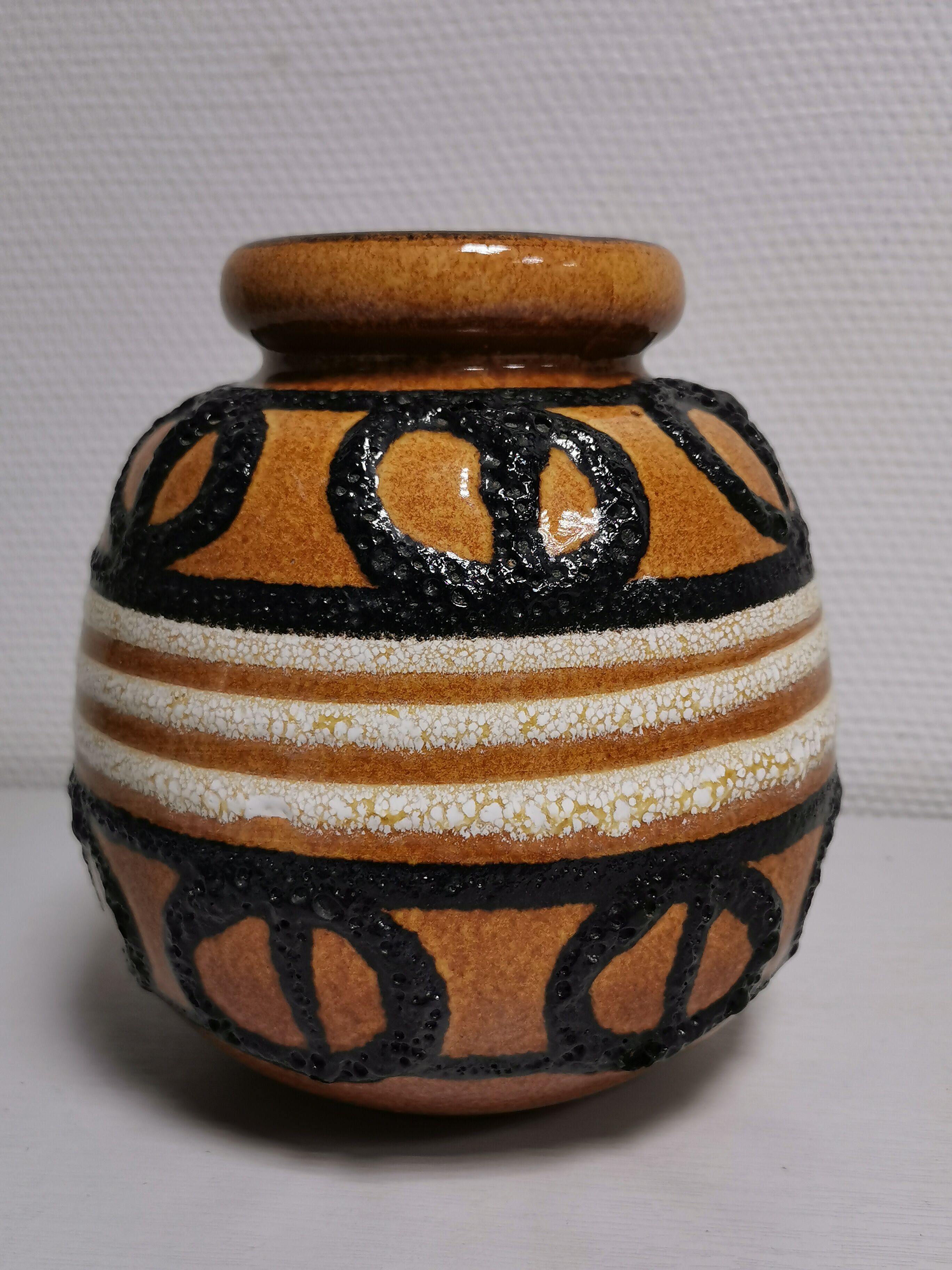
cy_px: 635
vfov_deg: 51.4
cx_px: 476
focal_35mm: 36
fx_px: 1320
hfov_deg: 39.7
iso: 125
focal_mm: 5.58
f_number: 1.8
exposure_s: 1/100
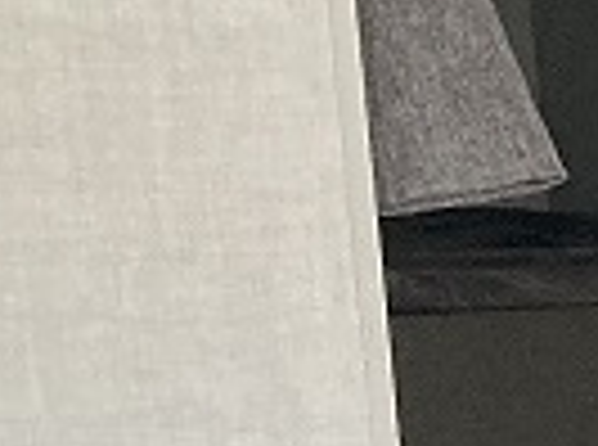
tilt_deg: -10.2
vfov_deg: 6.8
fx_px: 3670
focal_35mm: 213
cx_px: 2190
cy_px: 820
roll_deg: +0.2
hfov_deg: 7.4
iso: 160
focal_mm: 3.99
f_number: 1.8
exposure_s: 1/60
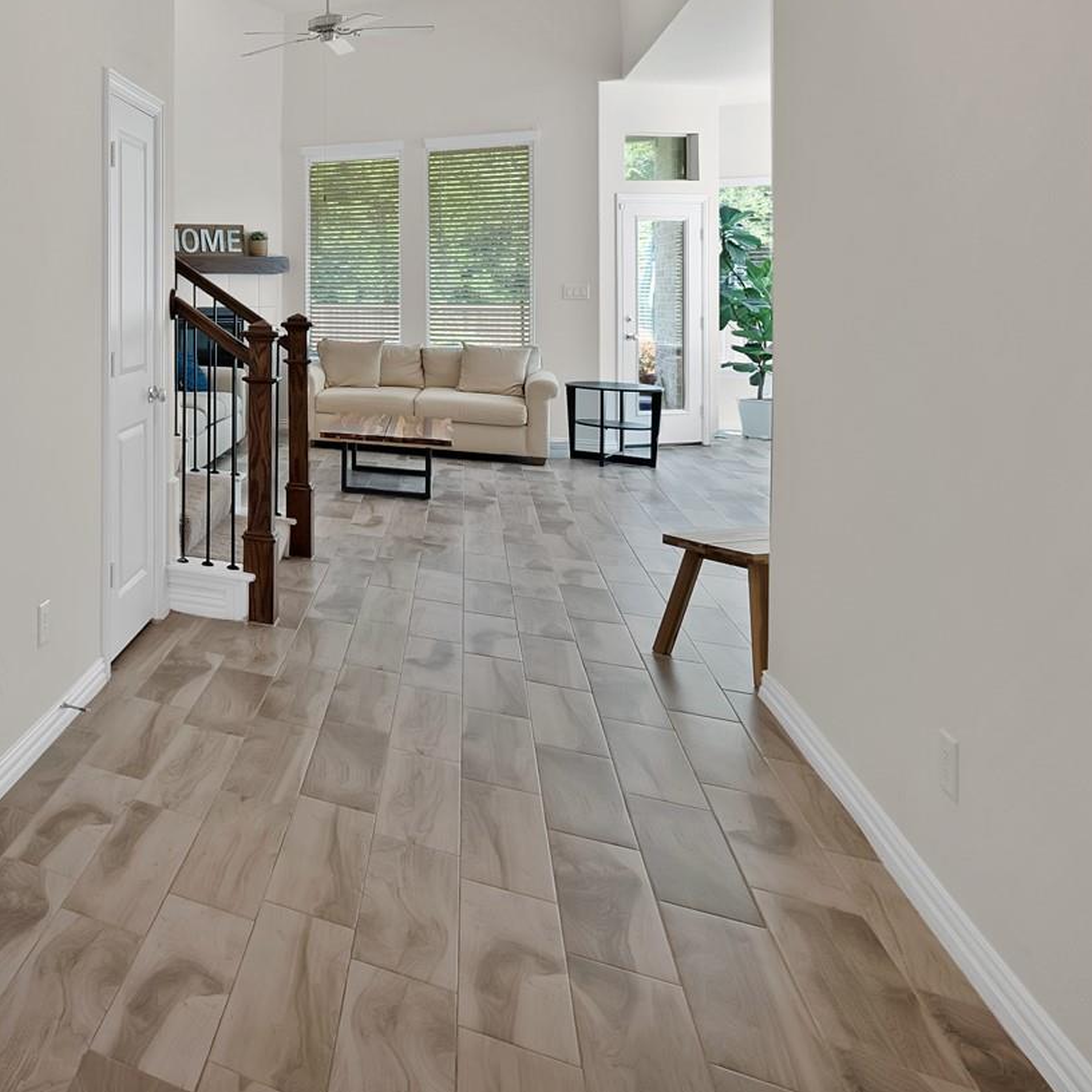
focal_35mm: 25
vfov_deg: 60.3
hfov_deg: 42.5
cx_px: -206
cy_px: 304
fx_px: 892
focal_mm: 12
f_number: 9
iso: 640
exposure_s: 1/4
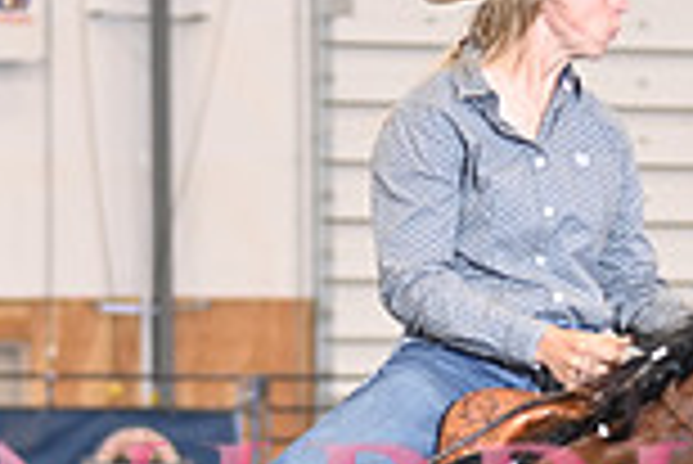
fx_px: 6243
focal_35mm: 324
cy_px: 646
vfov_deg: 4.2
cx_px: 436
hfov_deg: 6.4
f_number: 2.8
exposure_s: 1/250
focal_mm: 86
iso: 1250
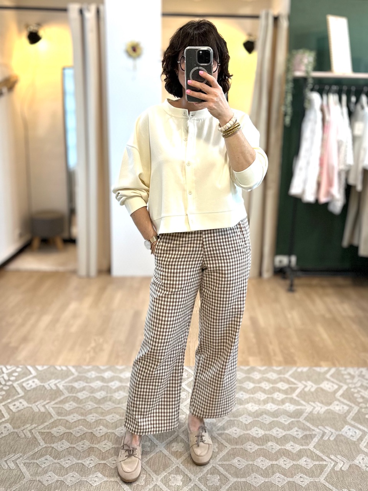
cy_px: 246
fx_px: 340
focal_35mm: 24
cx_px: 184
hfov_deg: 56.8
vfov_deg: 71.6
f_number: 1.78
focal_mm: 6.86
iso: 160
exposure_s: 1/50
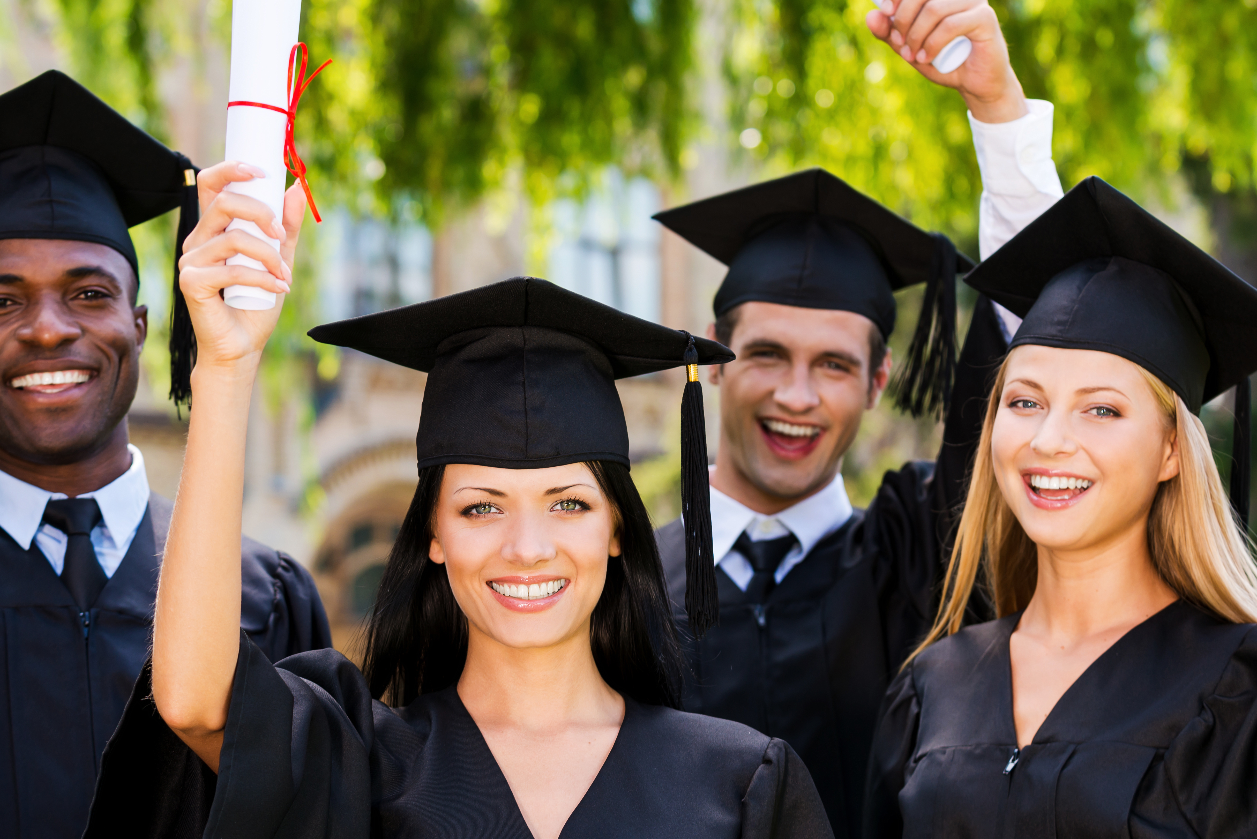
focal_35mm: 106
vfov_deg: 12.9
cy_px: 380
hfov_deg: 19.3
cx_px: 578
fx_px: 3702
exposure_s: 1/160
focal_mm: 70
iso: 100
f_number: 4.5
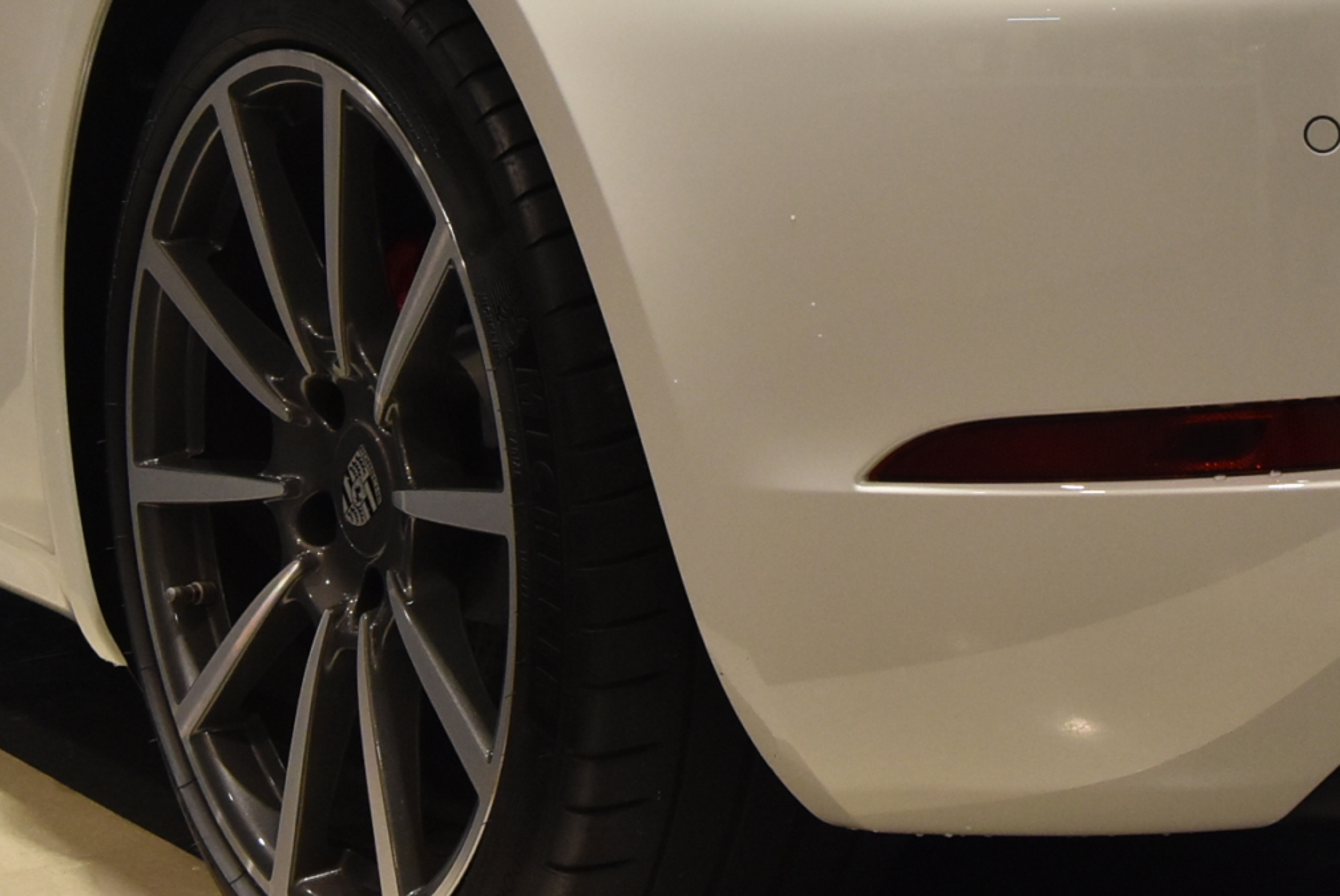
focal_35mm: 99
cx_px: 1232
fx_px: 3688
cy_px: 71
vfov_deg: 13.7
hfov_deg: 20.1
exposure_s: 1/40
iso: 1250
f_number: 8
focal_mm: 26
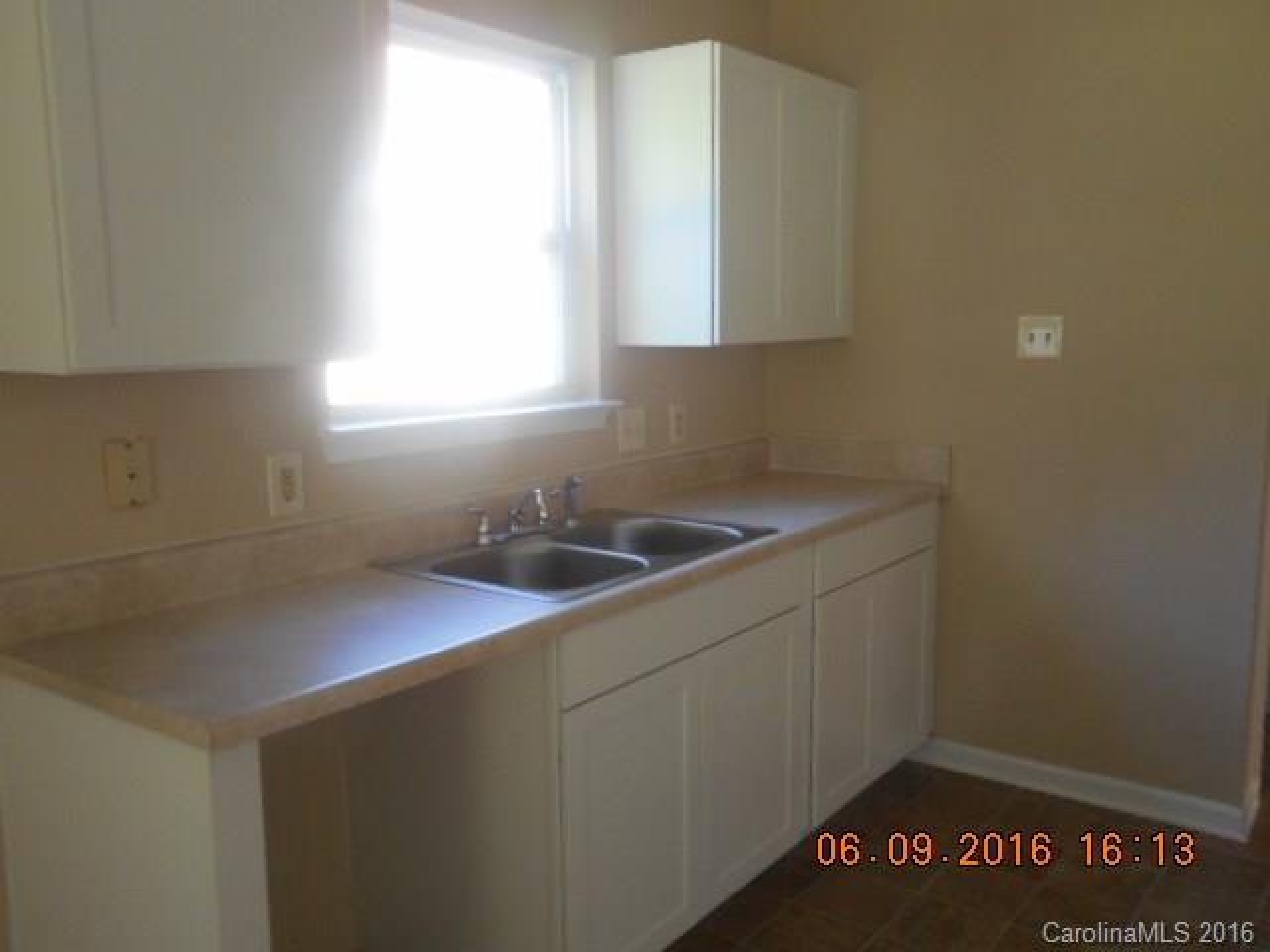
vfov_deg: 48.2
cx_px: 635
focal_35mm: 29
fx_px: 1064
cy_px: 476
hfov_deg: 61.7
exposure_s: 1/30
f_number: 4
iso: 220
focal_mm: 5.2
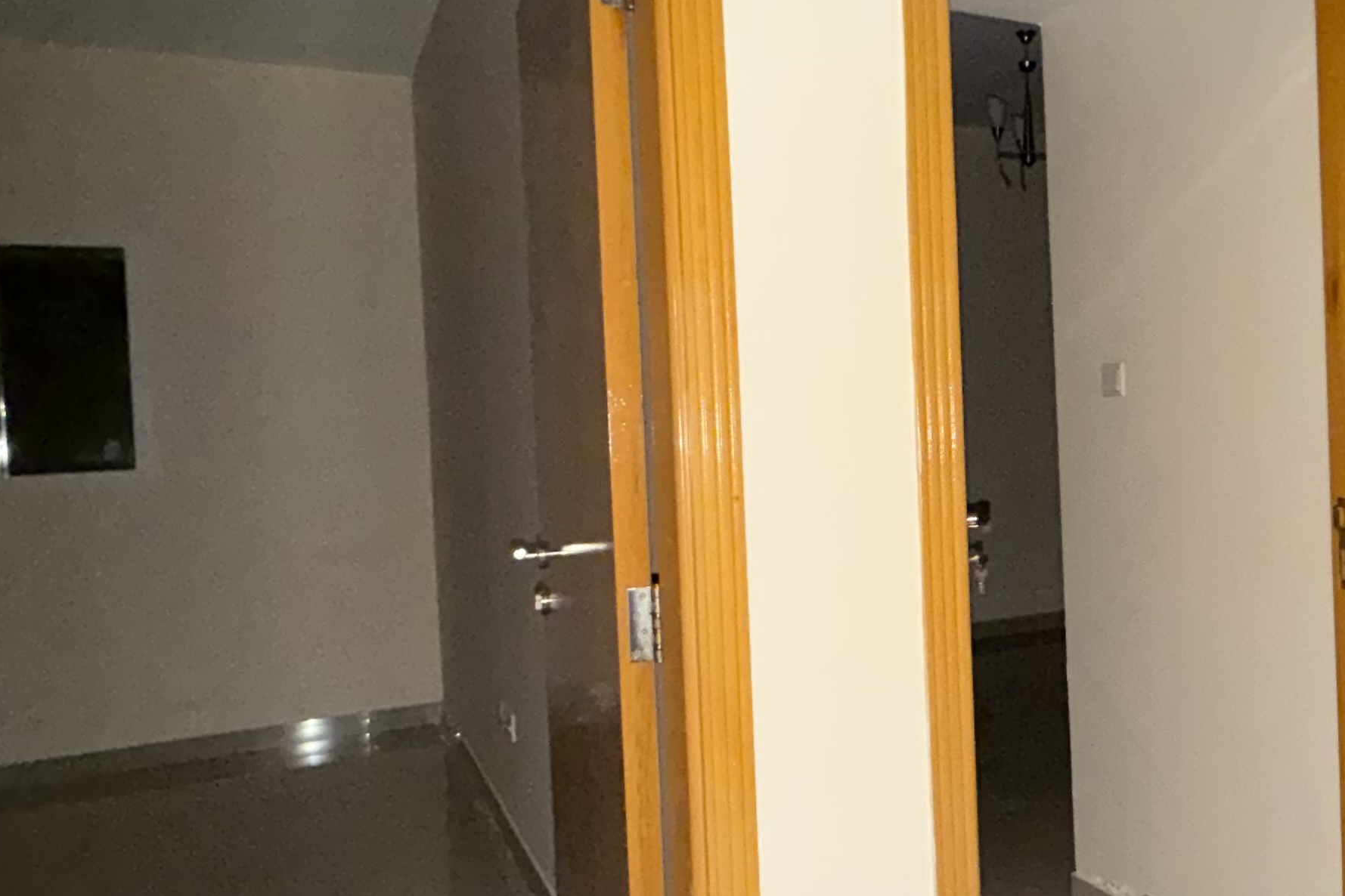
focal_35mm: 33
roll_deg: +3.0
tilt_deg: -1.4
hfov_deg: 54.2
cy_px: 427
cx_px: 1030
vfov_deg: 40.0
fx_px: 1233
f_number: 2.2
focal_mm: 2.22
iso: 1250
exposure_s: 1/30
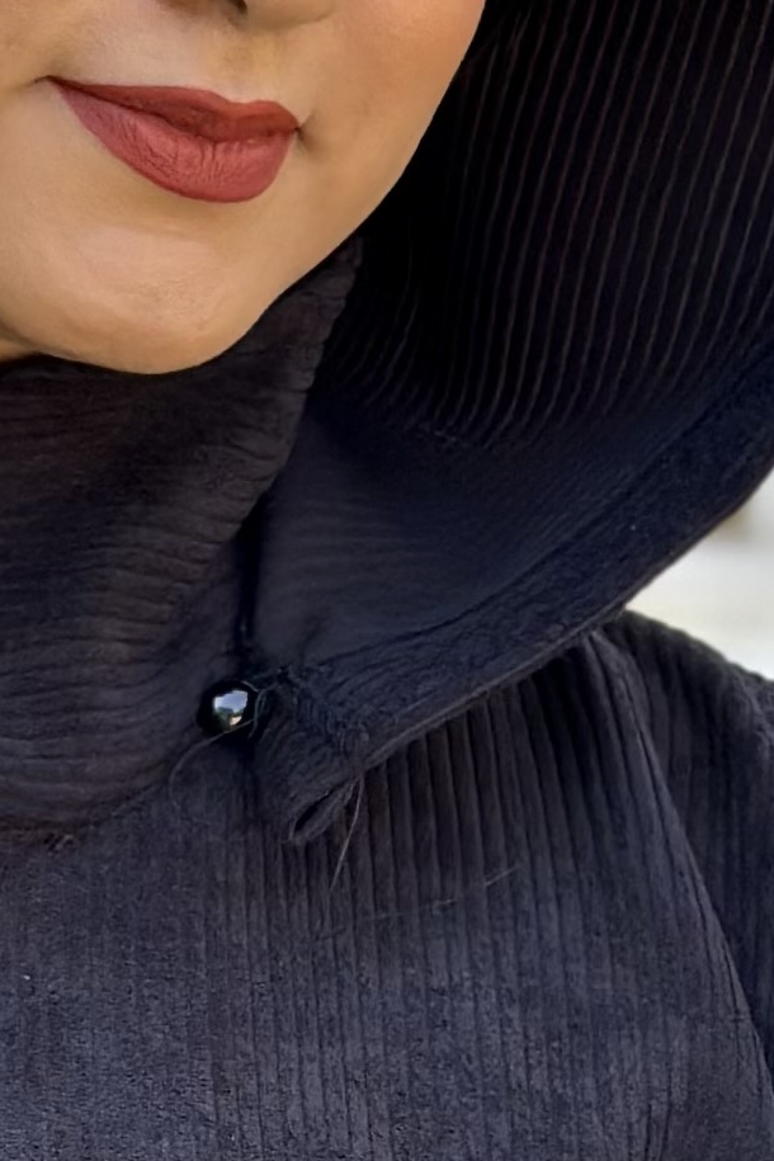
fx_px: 7094
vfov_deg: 9.3
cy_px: 1151
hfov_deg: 6.2
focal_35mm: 220
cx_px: -311
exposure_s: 1/387
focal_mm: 6.86
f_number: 1.78
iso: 80
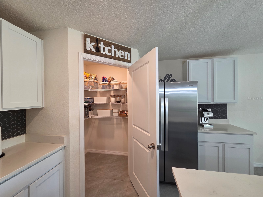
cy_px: 98
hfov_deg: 106.2
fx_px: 99
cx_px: 132
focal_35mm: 13
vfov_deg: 89.9
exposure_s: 1/60
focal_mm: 2.2
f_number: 2.2
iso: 160
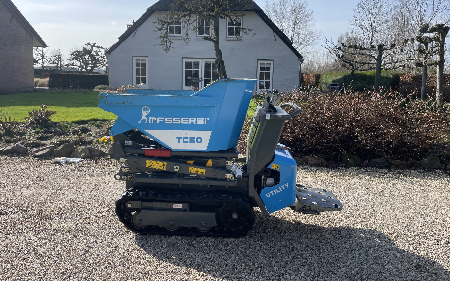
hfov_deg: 66.5
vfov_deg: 44.4
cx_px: 226
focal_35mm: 28
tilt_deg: -6.0
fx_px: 343
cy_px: 119
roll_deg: -1.9
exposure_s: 1/2212
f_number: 1.6
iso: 32
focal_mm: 4.2
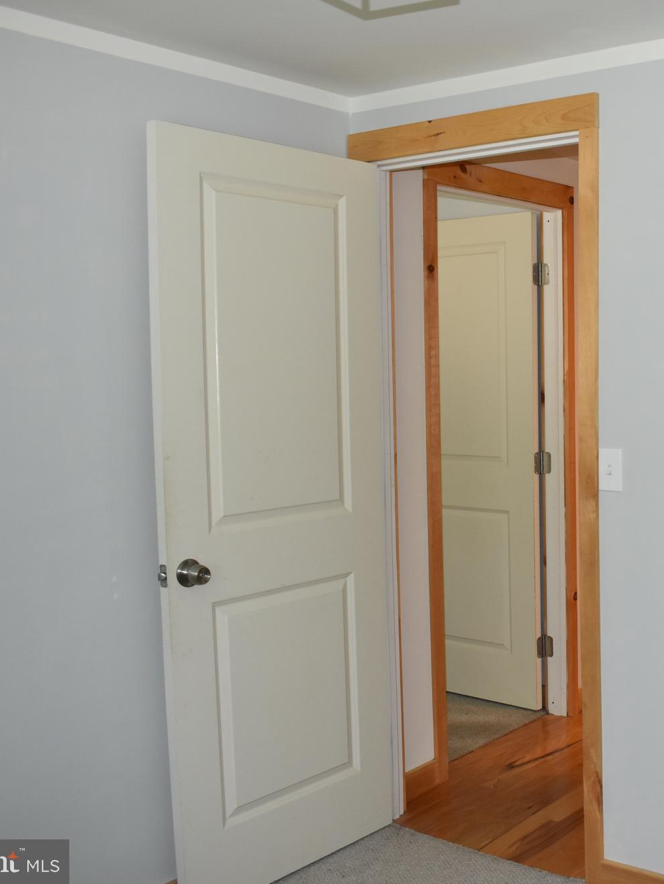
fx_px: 1023
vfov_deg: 46.8
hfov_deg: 33.9
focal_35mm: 40
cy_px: 434
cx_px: 603
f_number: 5
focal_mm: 18
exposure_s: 1/100
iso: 800
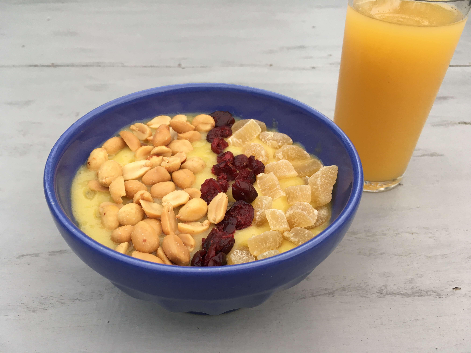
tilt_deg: -39.8
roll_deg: +0.2
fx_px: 395
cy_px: 176
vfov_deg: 48.2
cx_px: 236
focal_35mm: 29
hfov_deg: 61.7
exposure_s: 1/33
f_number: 2.2
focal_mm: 4.15
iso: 25
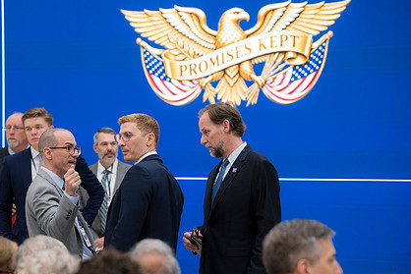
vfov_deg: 10.6
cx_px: 165
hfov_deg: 15.9
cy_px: 158
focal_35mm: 129
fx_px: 1473
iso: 720
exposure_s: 1/200
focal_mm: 93
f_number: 2.8
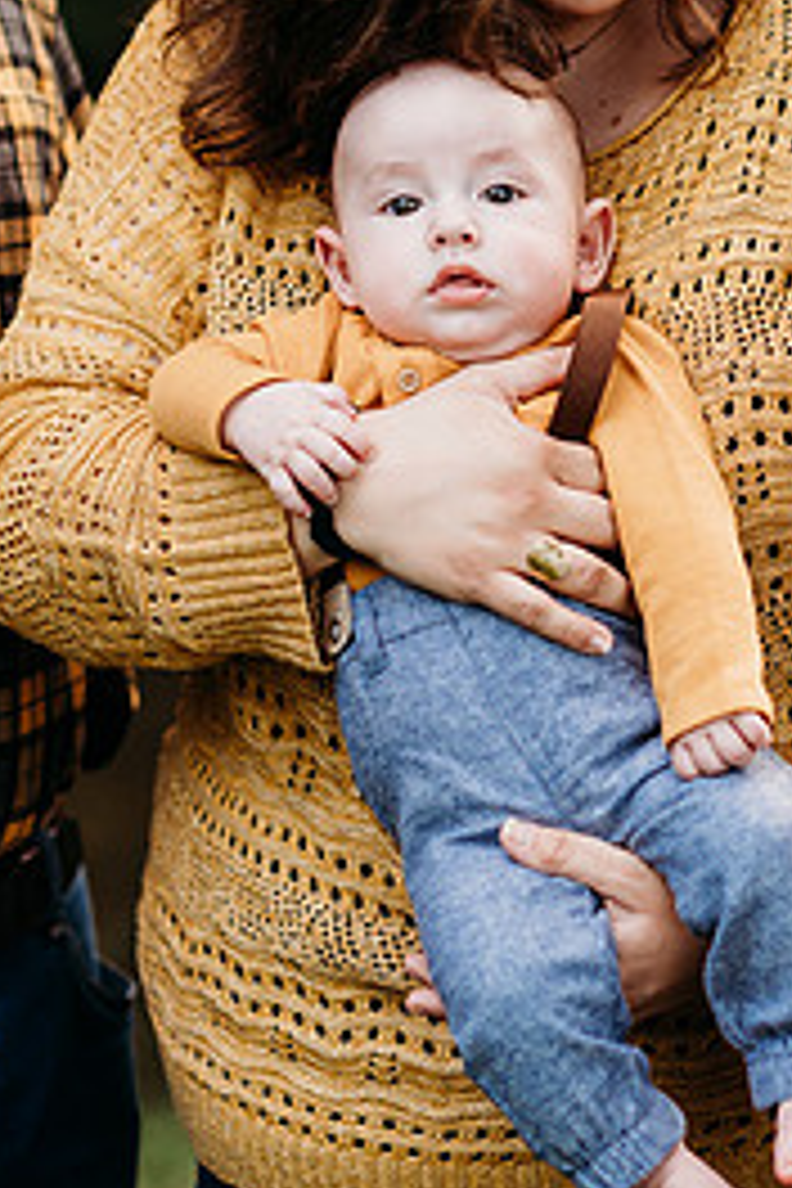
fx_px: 6171
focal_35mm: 187
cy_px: 560
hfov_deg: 7.3
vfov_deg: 11.0
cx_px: 630
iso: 125
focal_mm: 85
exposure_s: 1/200
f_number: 2.2
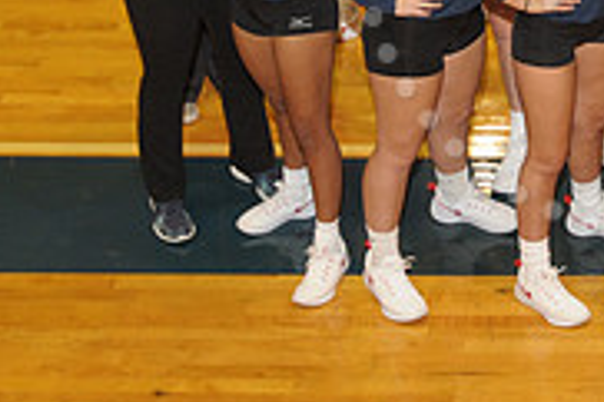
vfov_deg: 9.6
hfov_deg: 14.3
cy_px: -80
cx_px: 667
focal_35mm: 140
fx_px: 2347
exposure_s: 1/60
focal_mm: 44
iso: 800
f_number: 5.6
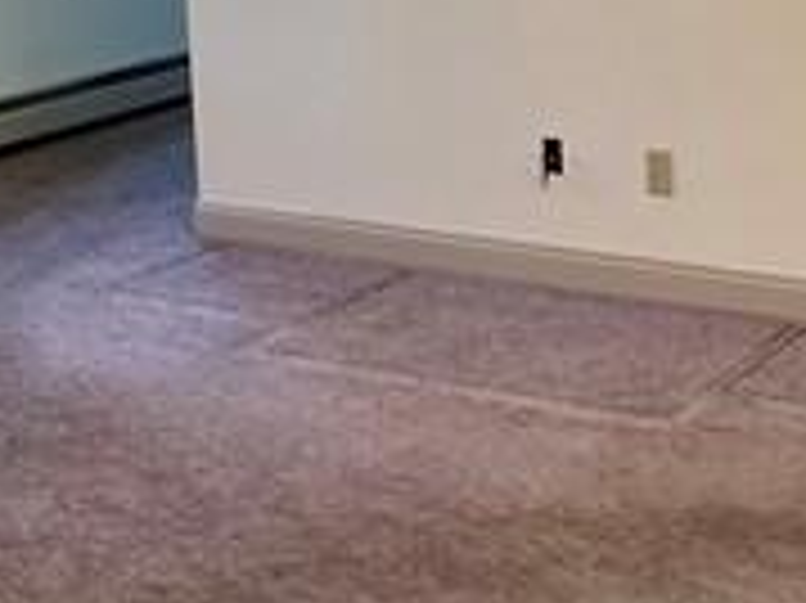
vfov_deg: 17.8
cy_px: -36
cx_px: 671
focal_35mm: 80
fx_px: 1861
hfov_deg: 24.0
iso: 80
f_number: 2.2
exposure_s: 1/120
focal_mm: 2.22
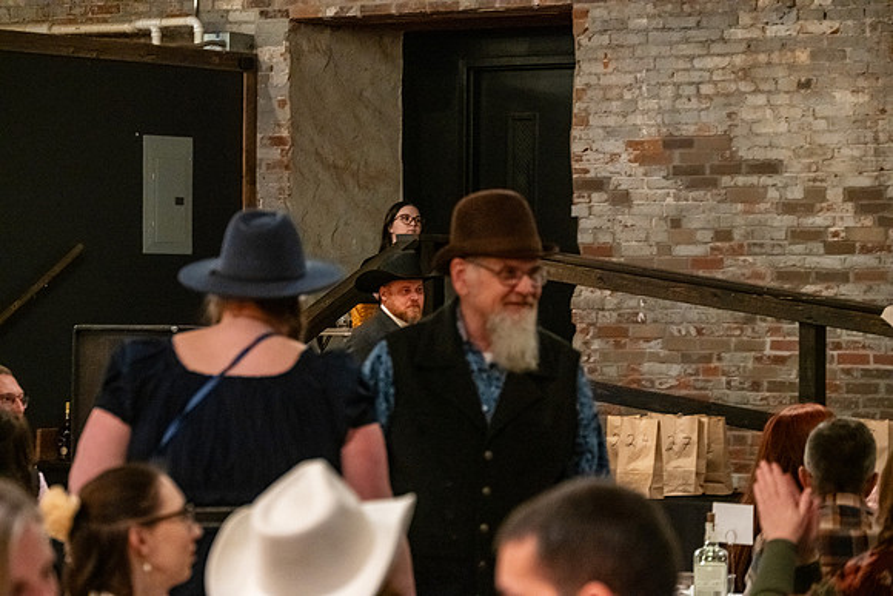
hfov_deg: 13.2
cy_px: 298
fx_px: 3846
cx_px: 446
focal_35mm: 155
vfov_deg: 8.9
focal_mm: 155
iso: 6400
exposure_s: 1/40
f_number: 6.3
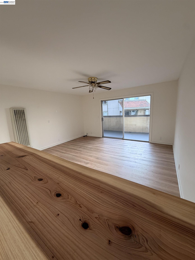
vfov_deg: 102.1
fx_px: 105
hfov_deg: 85.7
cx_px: 98
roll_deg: +2.0
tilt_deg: -10.0
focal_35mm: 14
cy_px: 130
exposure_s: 1/120
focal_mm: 2.22
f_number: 2.2
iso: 200
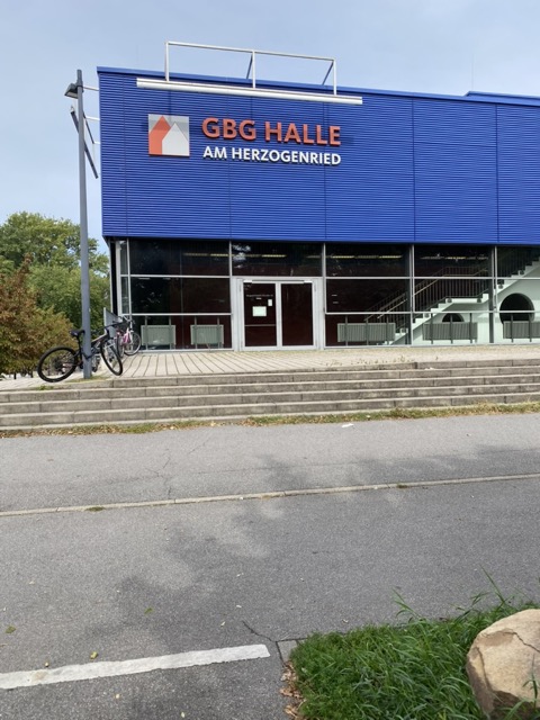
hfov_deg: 53.1
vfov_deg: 67.3
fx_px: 541
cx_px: 270
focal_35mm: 26
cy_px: 360
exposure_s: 1/1395
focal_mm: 4.25
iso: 32
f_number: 1.8
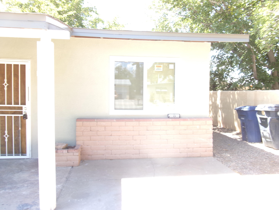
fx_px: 226
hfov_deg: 63.4
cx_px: 140
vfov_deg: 49.7
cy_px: 105
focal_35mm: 28
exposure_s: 1/60
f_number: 3.9
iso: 100
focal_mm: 5.1
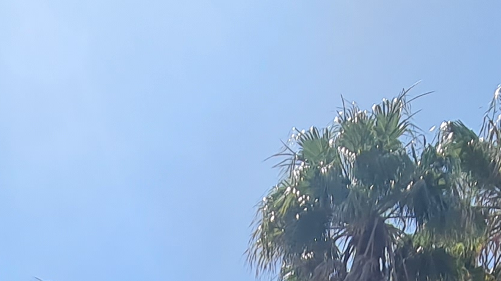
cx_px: 230
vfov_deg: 12.7
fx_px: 903
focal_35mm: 68
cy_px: 717
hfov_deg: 31.0
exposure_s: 1/1464
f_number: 2.2
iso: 50
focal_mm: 2.2
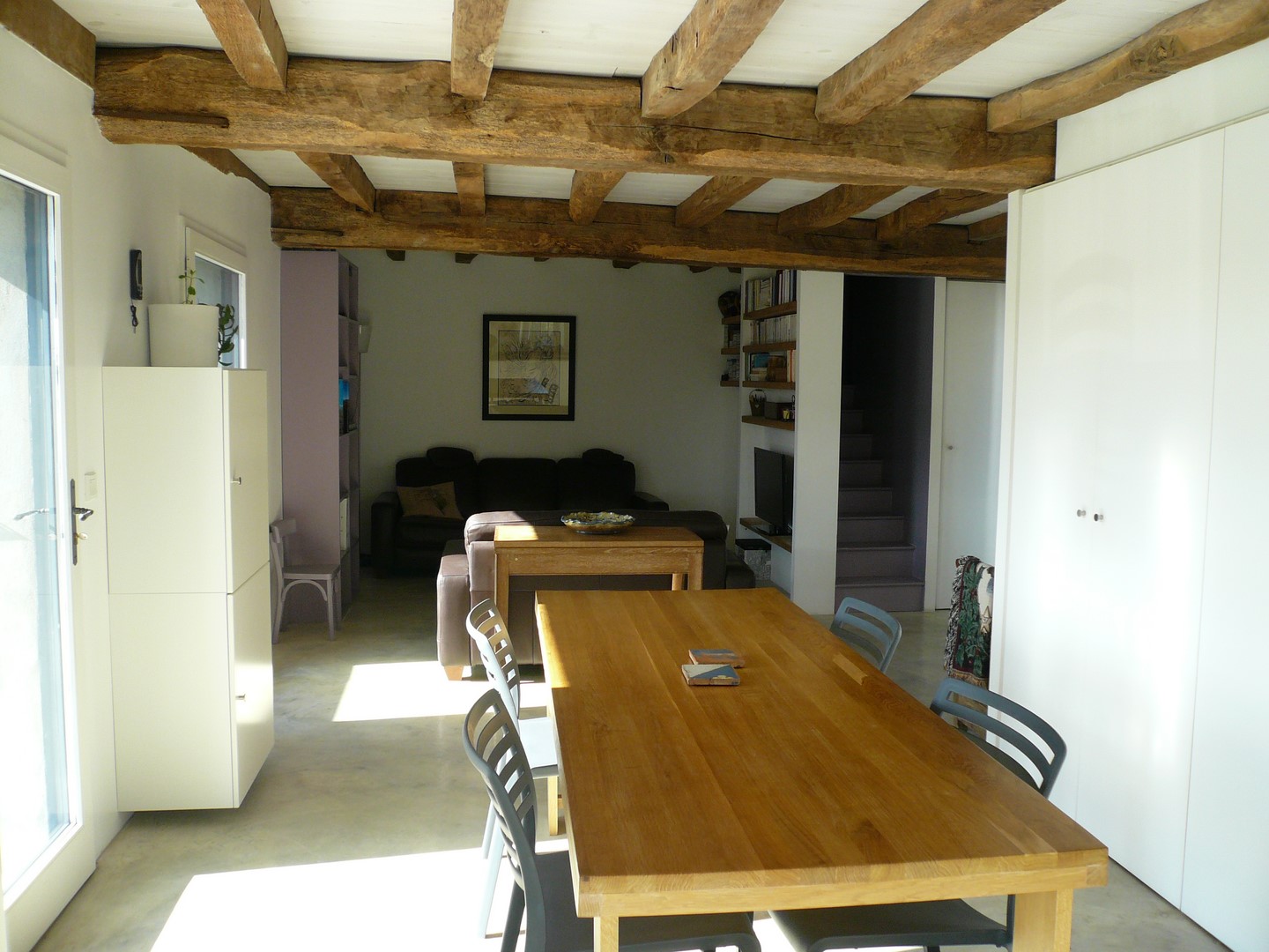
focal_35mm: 28
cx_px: 634
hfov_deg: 63.4
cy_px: 476
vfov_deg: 49.7
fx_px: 1026
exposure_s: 1/125
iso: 100
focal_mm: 4.6
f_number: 2.8
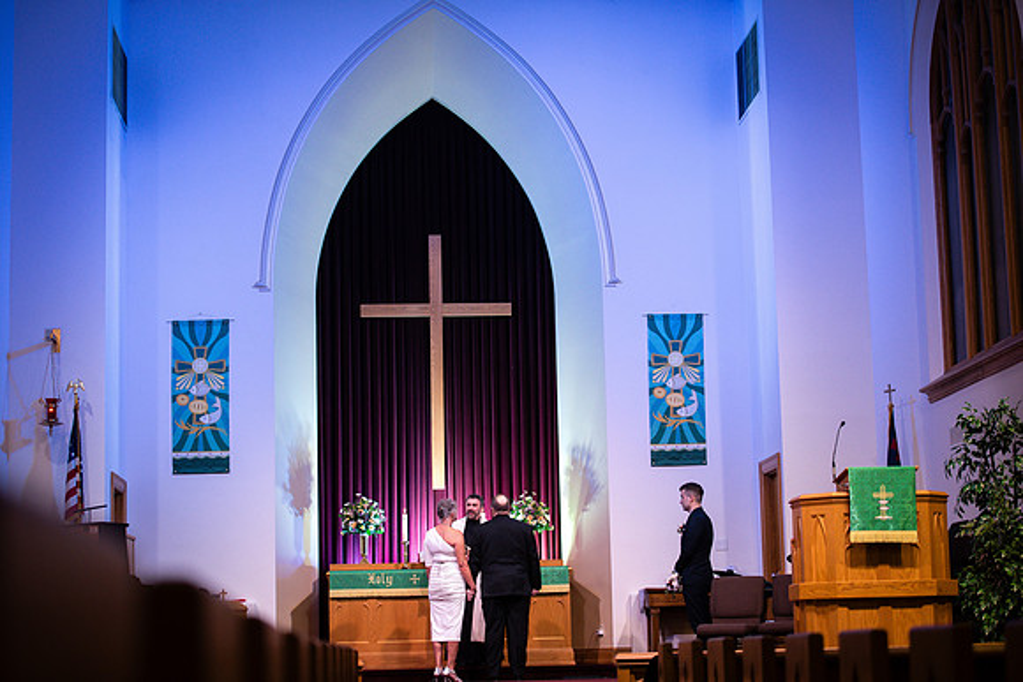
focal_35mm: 71
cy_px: 341
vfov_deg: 19.3
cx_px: 512
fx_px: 2008
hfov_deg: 28.6
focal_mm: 70
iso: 800
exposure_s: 1/200
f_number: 2.8
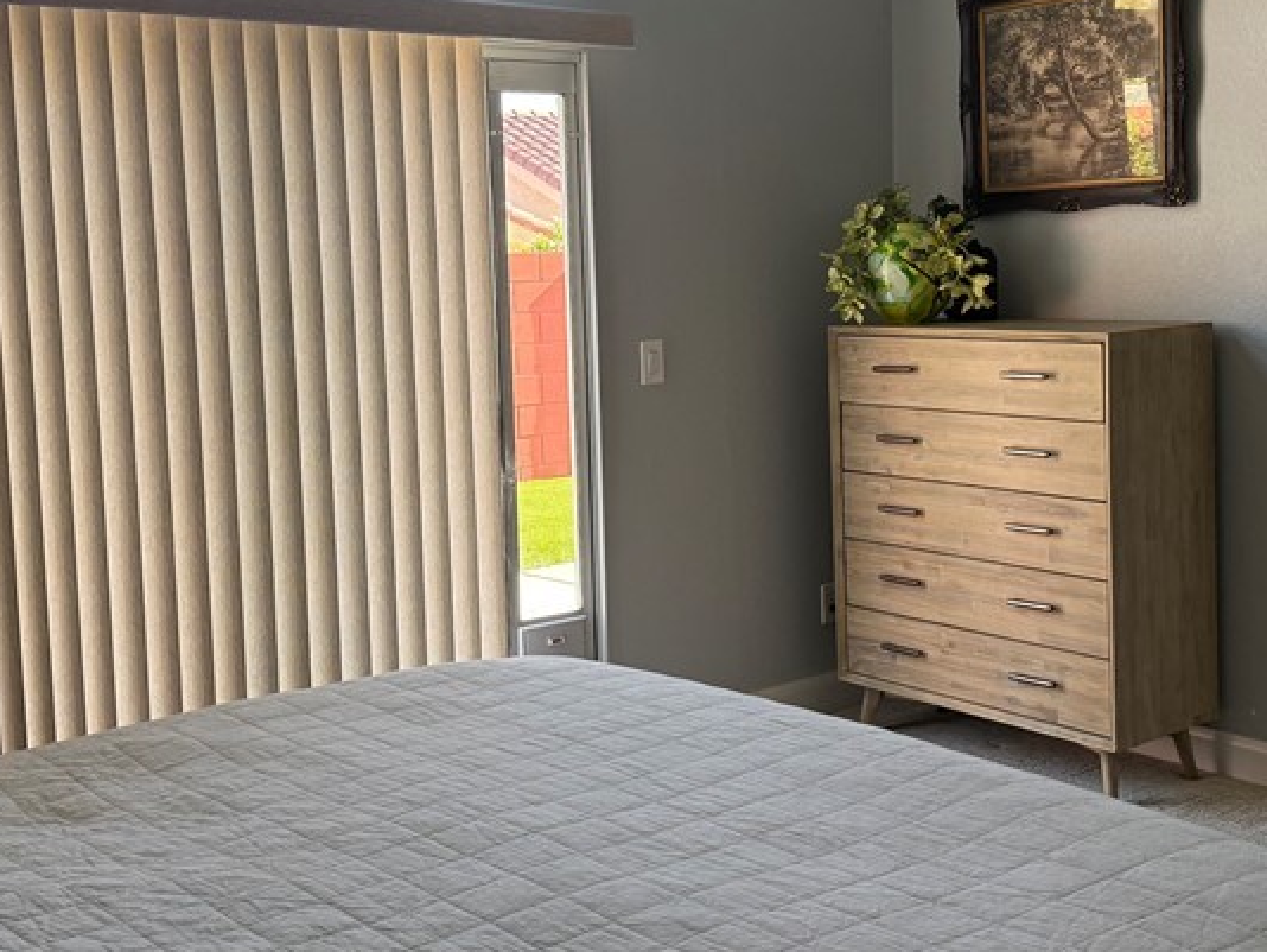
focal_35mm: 46
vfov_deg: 31.5
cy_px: 392
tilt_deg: -4.5
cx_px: 705
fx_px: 1684
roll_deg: +1.8
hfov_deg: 41.2
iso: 160
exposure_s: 1/228
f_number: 1.78
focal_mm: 6.76
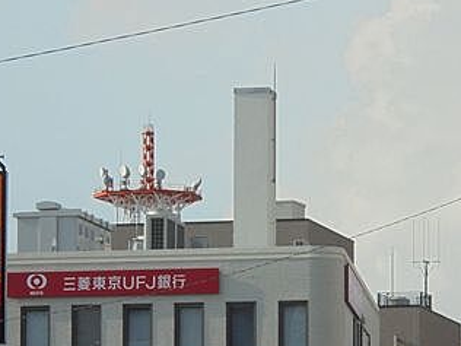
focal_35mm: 316
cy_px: 291
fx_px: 4208
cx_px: 242
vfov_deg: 4.7
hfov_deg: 6.3
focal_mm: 27.6
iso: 100
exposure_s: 1/320
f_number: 6.5
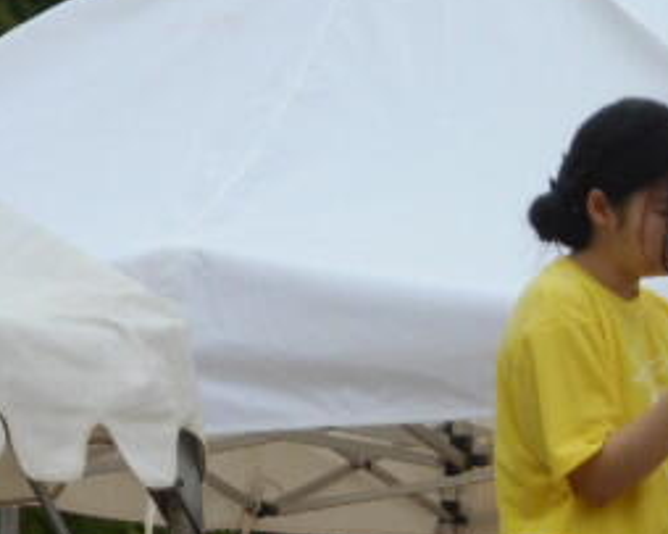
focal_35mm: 320
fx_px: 6324
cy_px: 508
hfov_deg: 6.0
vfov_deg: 4.8
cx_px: 750
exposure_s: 1/320
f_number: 6.5
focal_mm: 23
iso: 80
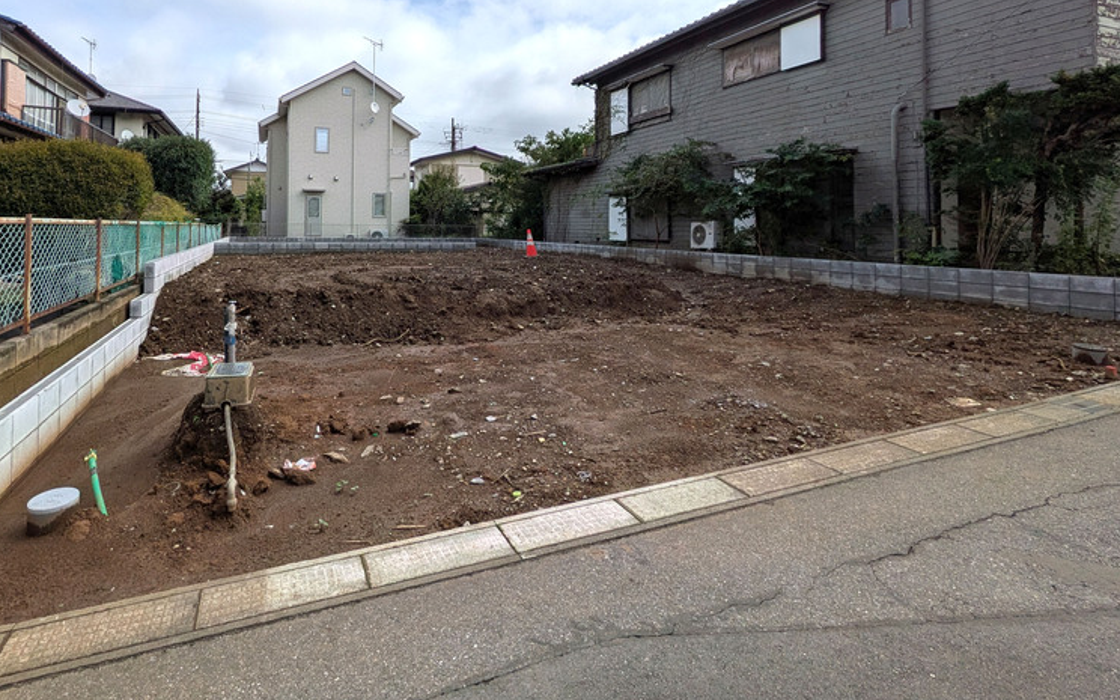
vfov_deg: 60.3
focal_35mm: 19
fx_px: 580
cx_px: 455
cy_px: 218
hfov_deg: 87.0
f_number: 2.2
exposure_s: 1/4587
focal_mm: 1.83
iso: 51
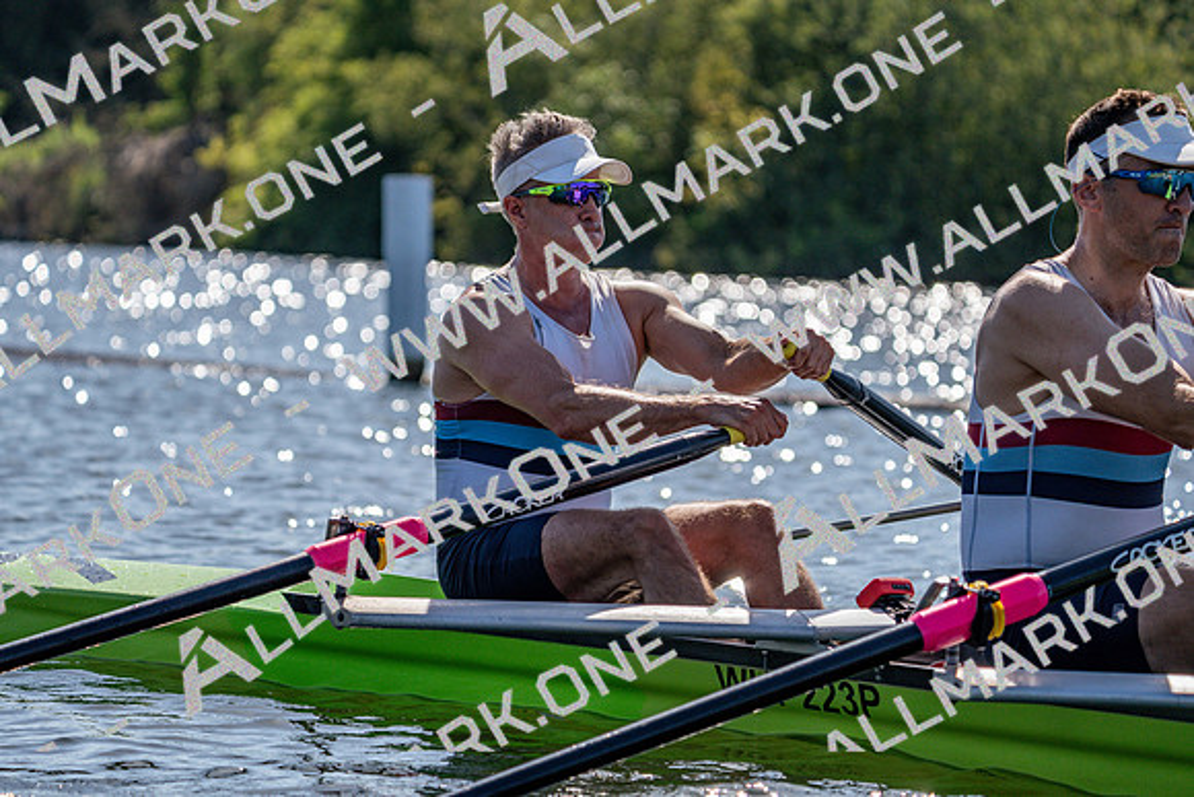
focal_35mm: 200
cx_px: 597
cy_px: 398
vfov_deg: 6.9
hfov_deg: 10.3
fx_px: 6635
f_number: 5.6
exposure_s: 1/2000
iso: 200
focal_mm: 200
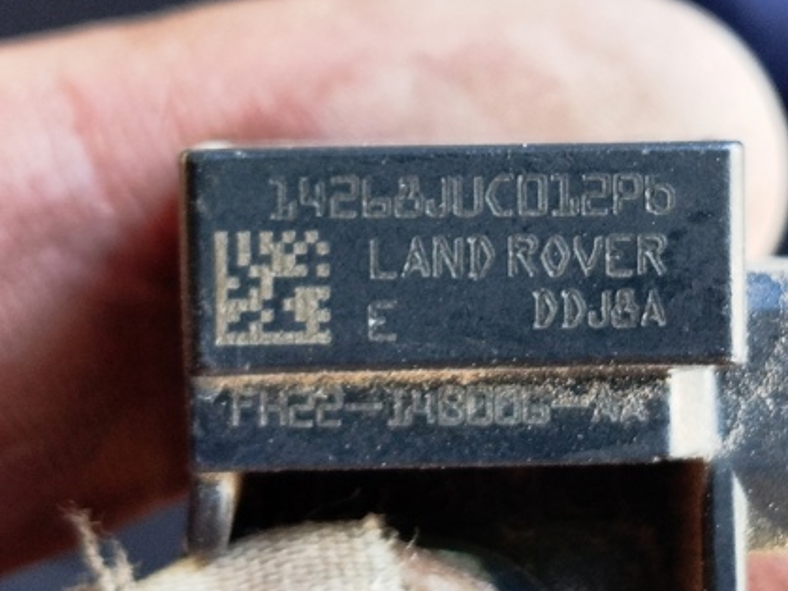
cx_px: 466
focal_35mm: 110
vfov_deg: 13.4
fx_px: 2503
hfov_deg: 17.9
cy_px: 183
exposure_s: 1/33
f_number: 1.7
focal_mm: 5.31
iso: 160
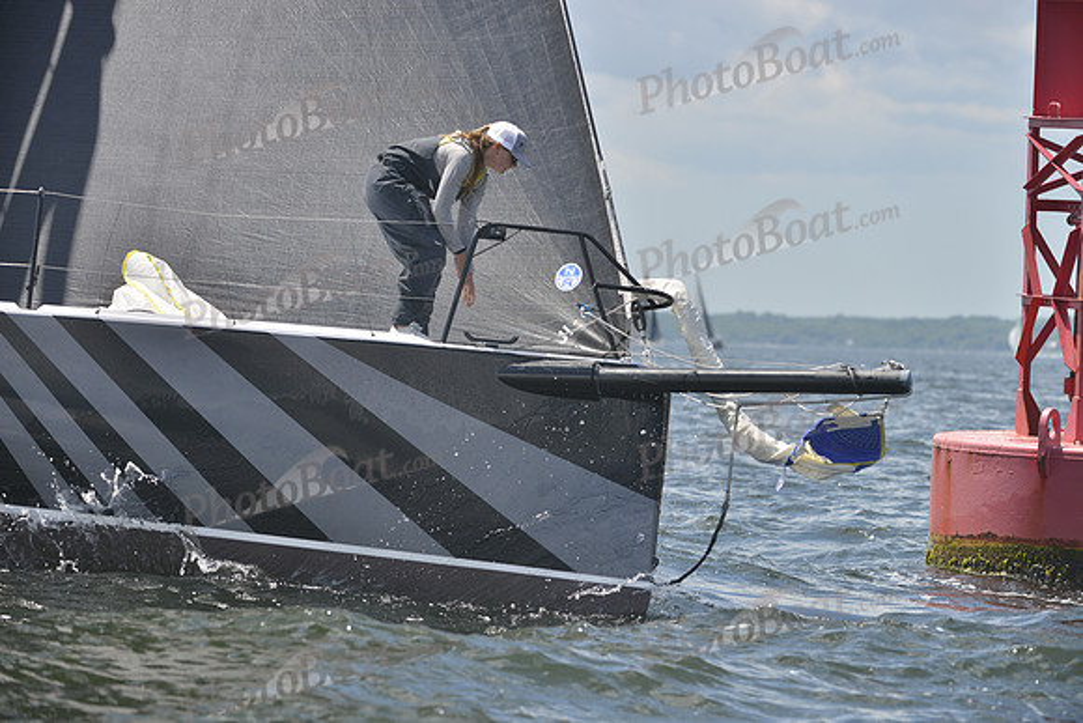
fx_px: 6018
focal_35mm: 200
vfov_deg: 6.9
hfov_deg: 10.3
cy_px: 362
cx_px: 542
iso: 280
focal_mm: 200
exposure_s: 1/1250
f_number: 5.6
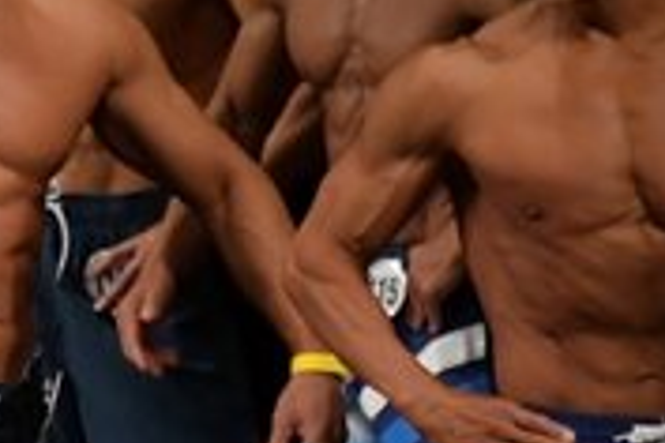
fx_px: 20595
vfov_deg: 1.2
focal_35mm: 1115
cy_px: 511
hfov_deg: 1.8
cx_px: -193
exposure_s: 1/400
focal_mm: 170
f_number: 5.6
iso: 3200
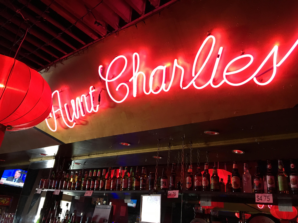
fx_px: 250
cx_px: 149
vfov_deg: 48.2
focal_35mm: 29
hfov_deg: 61.7
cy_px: 112
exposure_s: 1/30
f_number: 2.2
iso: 125
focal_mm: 4.15
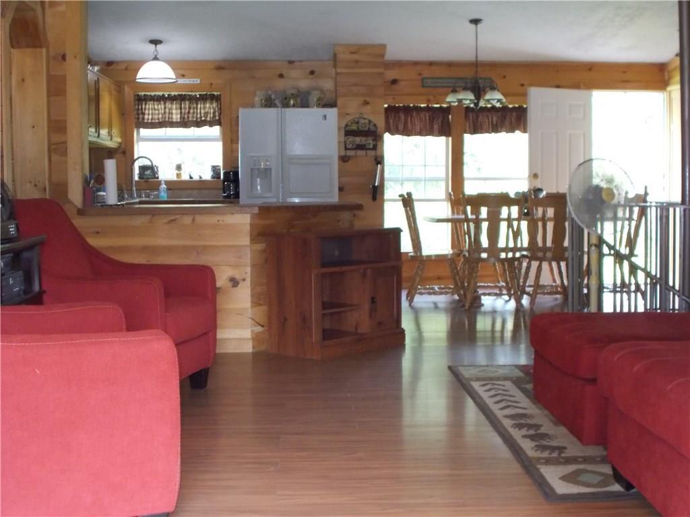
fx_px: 997
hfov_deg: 38.2
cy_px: 258
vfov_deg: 29.1
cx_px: 345
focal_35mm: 50
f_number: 4.5
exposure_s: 1/40
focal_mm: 9
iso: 560
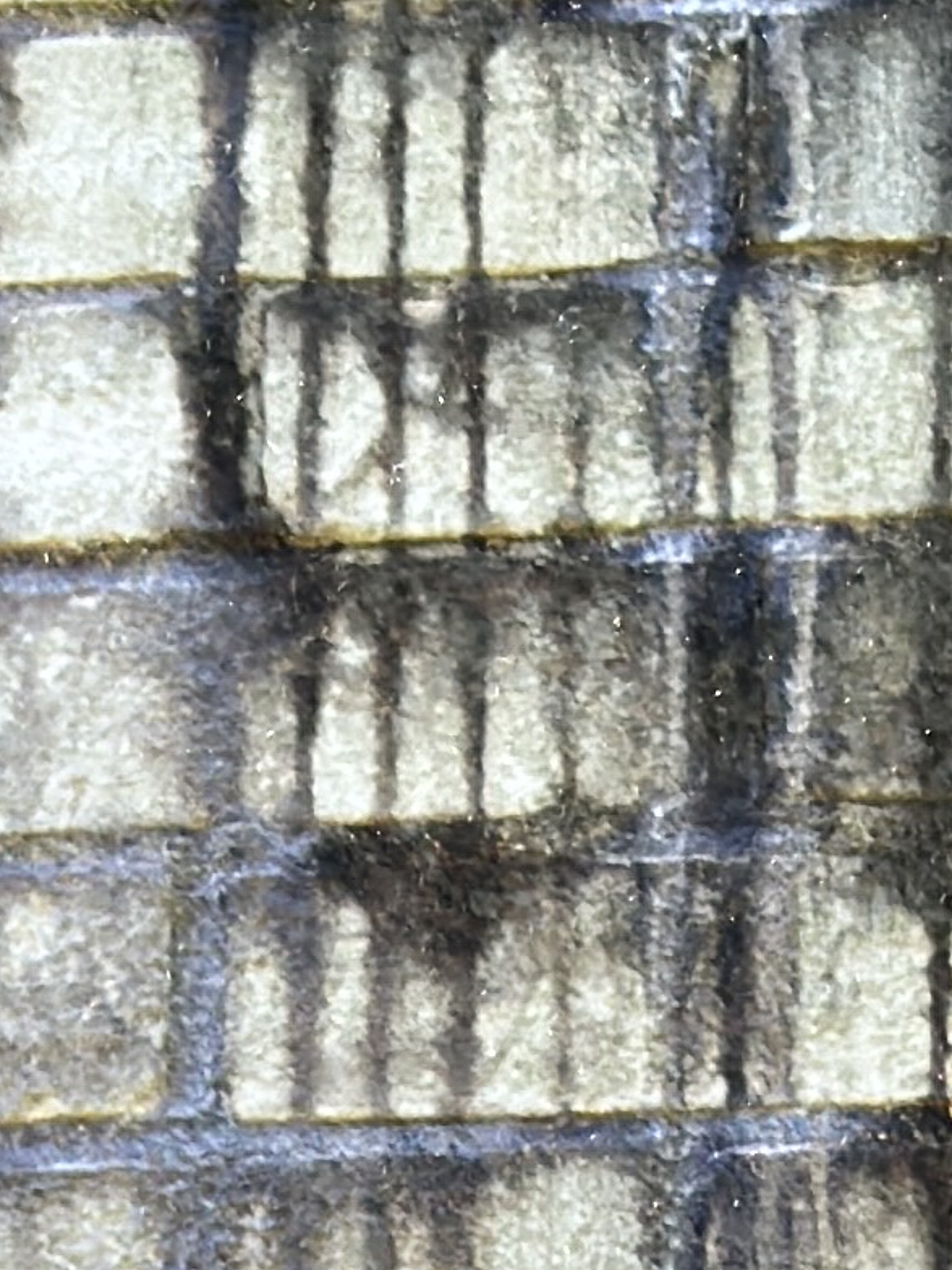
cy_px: 3716
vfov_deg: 7.0
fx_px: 9351
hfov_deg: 5.7
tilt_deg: +18.0
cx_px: 1878
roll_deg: +1.2
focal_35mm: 255
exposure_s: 1/375
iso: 100
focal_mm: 6.76
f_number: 1.78
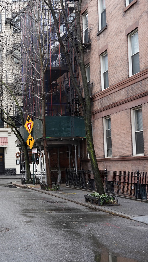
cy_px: 131
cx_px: -38
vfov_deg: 39.9
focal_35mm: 52
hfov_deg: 21.2
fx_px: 363
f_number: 5.6
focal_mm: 33
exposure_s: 1/100
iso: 400
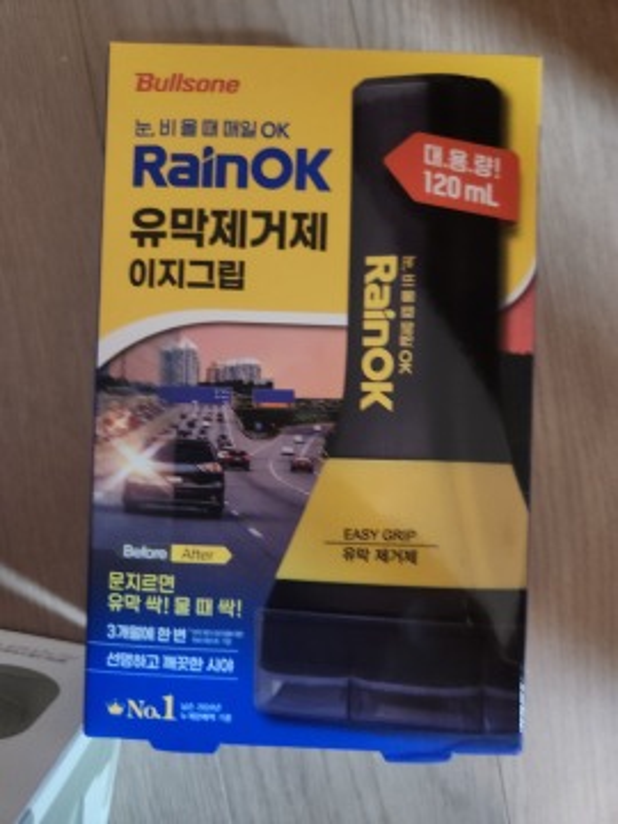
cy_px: 412
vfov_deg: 73.9
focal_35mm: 23
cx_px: 309
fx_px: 547
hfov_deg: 58.9
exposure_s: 1/24
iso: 800
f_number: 1.8
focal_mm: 5.4
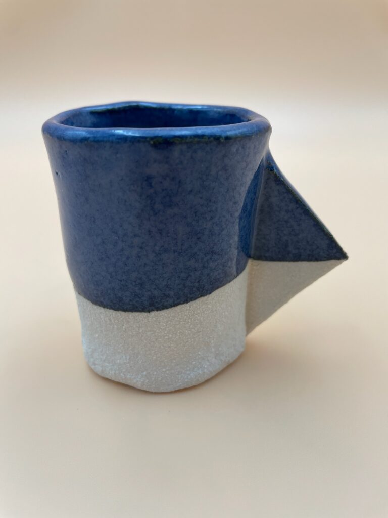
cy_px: 259
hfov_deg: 53.1
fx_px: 389
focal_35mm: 26
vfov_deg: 67.3
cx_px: 194
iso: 80
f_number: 1.6
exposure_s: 1/121
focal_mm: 4.2
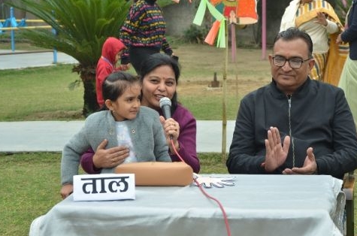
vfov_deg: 14.9
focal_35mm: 91
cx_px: 205
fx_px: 900
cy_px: 97
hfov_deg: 22.4
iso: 250
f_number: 5.6
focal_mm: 48
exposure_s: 1/320
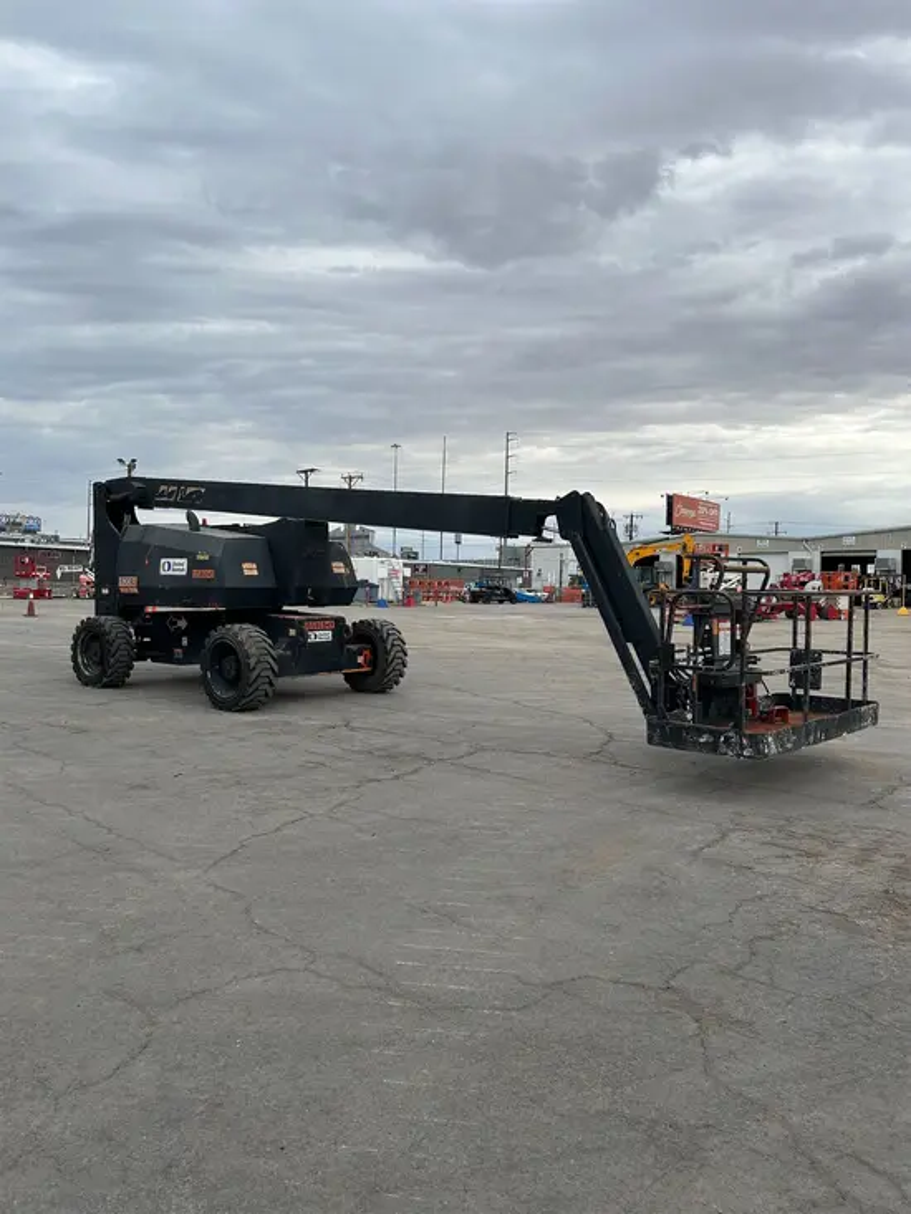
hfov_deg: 53.1
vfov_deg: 67.3
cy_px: 607
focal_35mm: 26
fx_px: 912
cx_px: 456
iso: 50
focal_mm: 5.7
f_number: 1.5
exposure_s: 1/2457
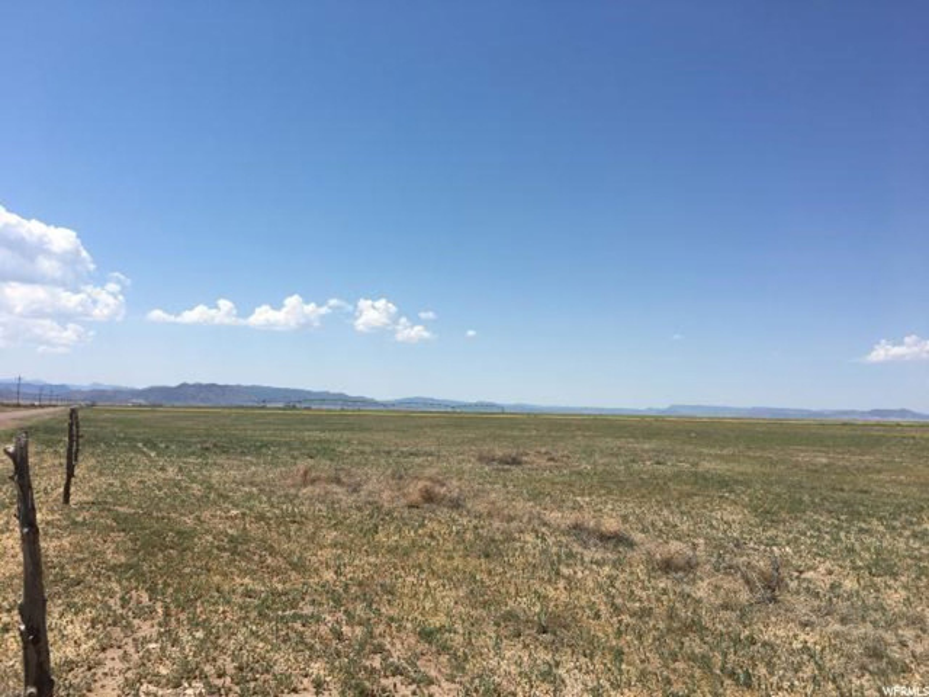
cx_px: 464
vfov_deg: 48.2
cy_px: 348
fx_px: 778
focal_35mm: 29
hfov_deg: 61.7
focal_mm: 4.15
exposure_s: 1/2404
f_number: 2.2
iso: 25
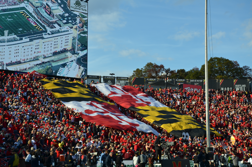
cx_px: 126
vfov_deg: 20.1
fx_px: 472
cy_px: 84
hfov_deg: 29.9
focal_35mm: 68
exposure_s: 1/250
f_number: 8
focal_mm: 45
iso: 110
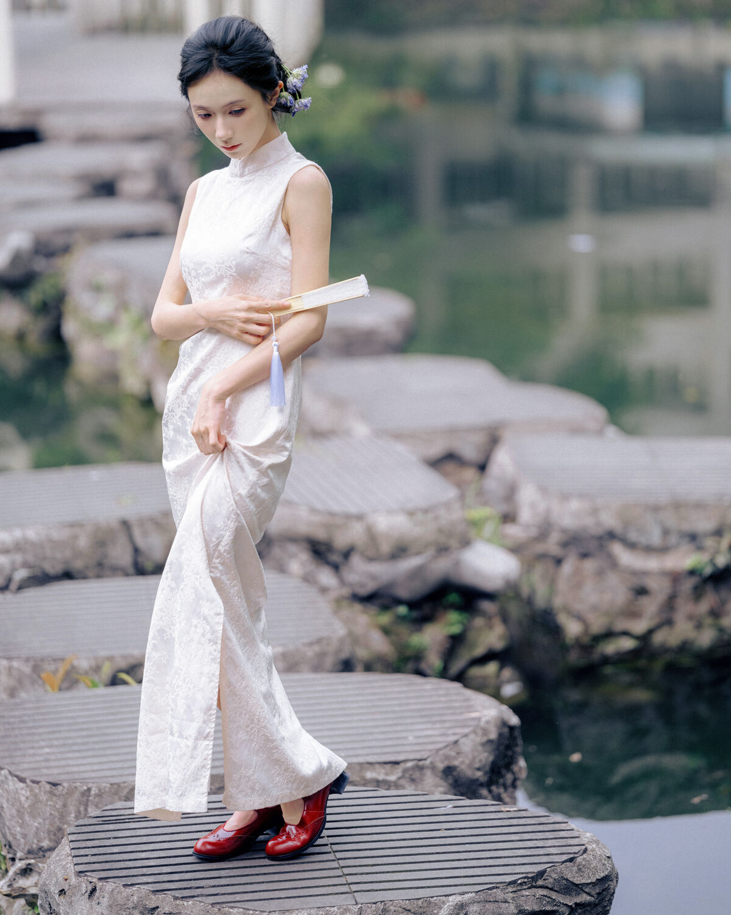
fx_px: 2461
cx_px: 366
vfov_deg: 21.0
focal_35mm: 91
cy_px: 433
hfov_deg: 16.9
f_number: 2
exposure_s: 1/100
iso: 320
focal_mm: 110
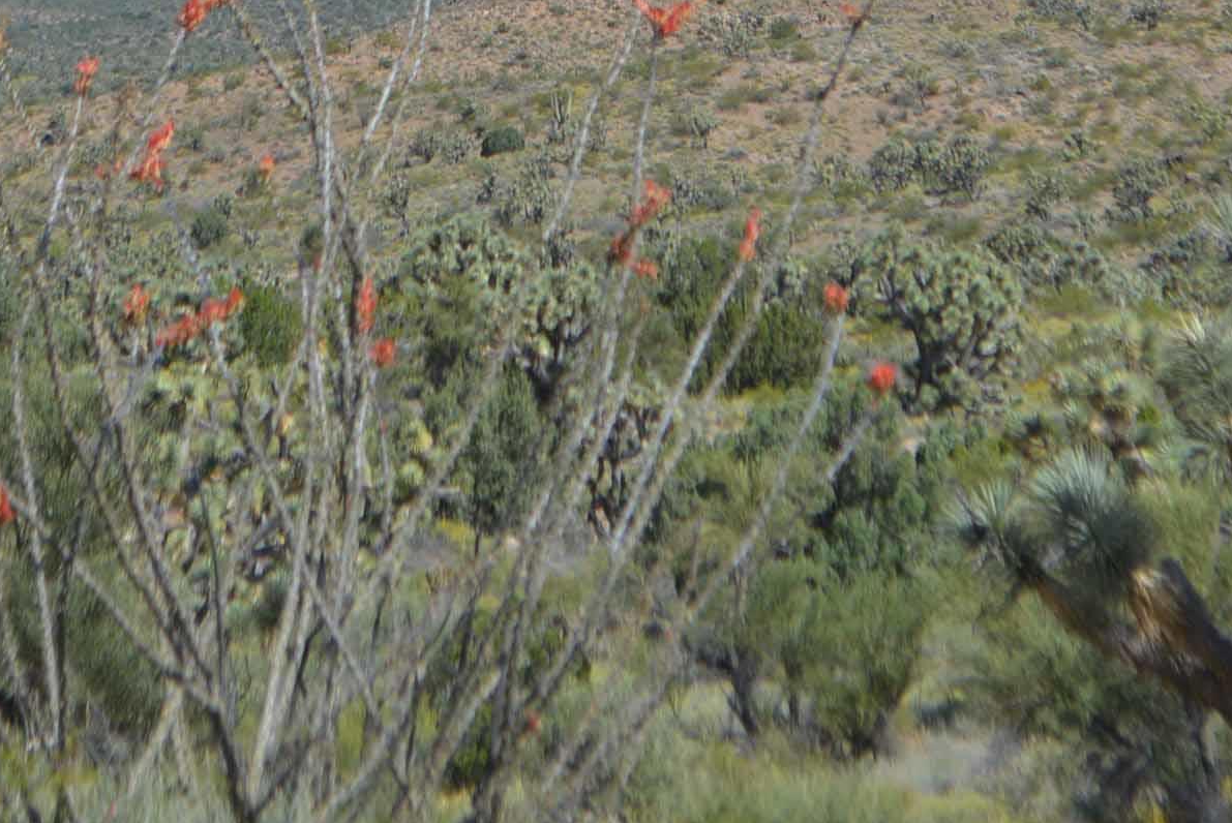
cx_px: 682
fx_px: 7098
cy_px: -209
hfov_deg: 9.9
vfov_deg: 6.6
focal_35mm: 207
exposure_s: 1/1600
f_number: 7.1
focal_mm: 55
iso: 400
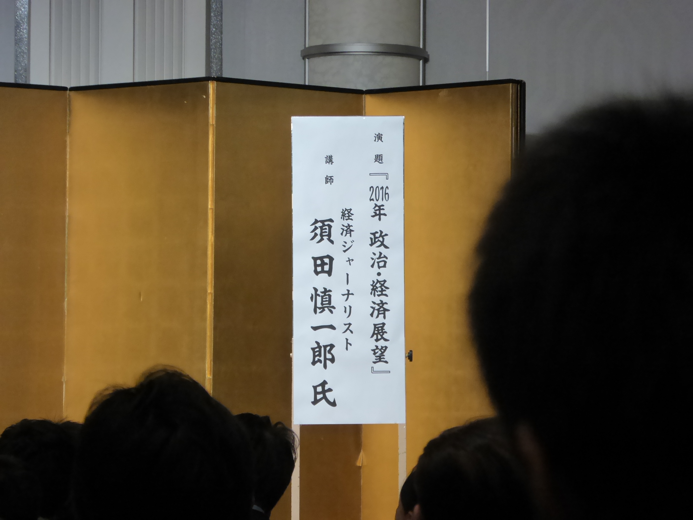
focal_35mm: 238
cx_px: 346
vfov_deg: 6.2
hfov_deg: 8.3
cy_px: 260
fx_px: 4765
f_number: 5.6
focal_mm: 38.4
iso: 800
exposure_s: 1/50
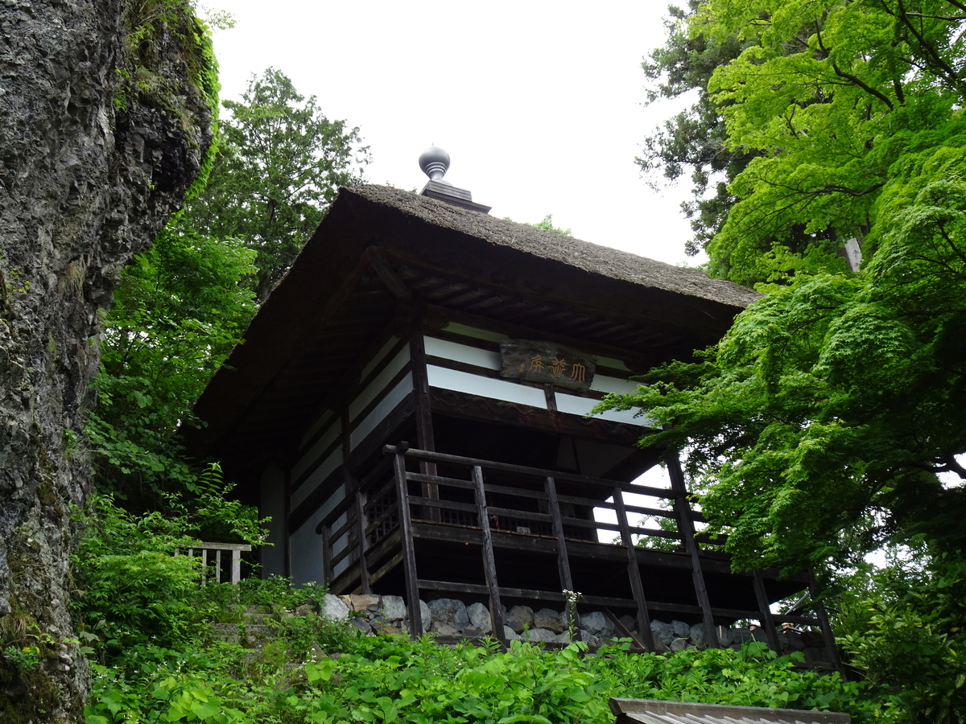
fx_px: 1033
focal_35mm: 37
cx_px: 483
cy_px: 362
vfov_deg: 38.7
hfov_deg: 50.1
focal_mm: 6.37
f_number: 4
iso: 80
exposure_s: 1/125
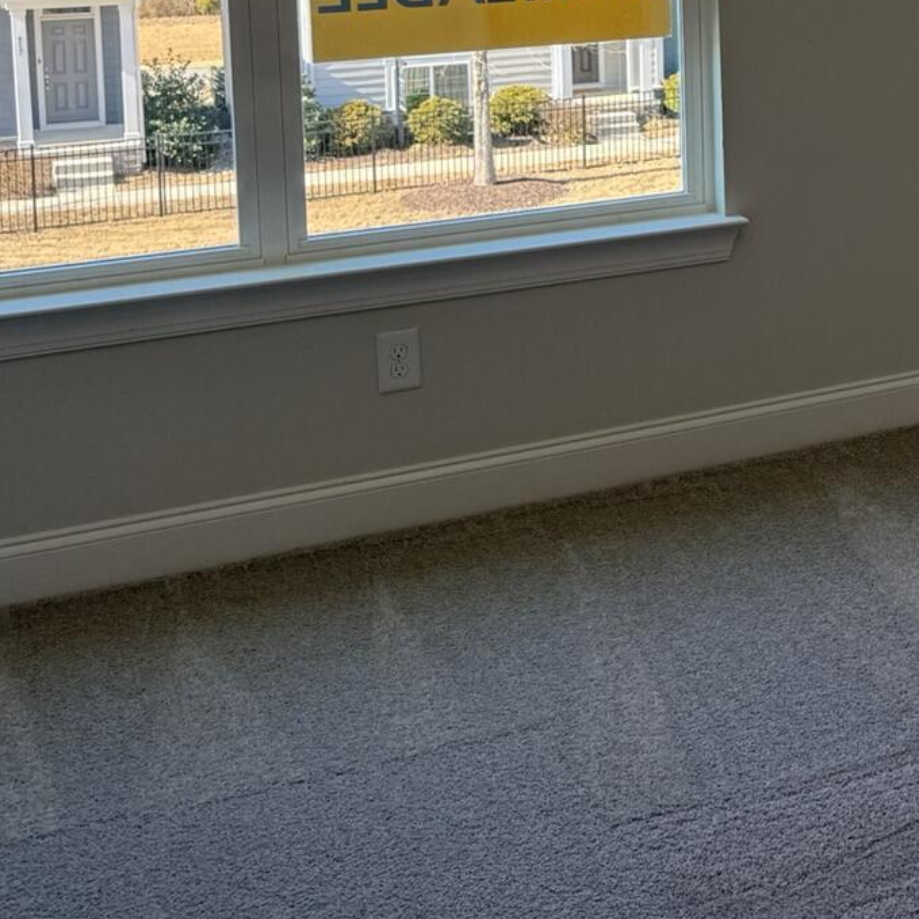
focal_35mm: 64
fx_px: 1922
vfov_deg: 25.5
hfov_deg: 23.7
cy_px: -14
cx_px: 1191
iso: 80
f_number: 1.78
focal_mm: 6.76
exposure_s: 1/203
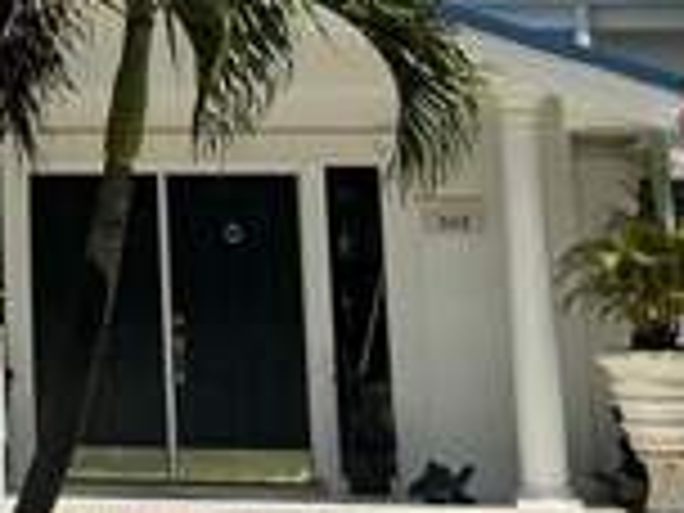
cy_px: -450
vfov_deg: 9.2
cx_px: -310
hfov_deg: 12.3
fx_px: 3023
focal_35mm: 153
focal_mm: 3
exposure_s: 1/2667
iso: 25
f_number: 1.8
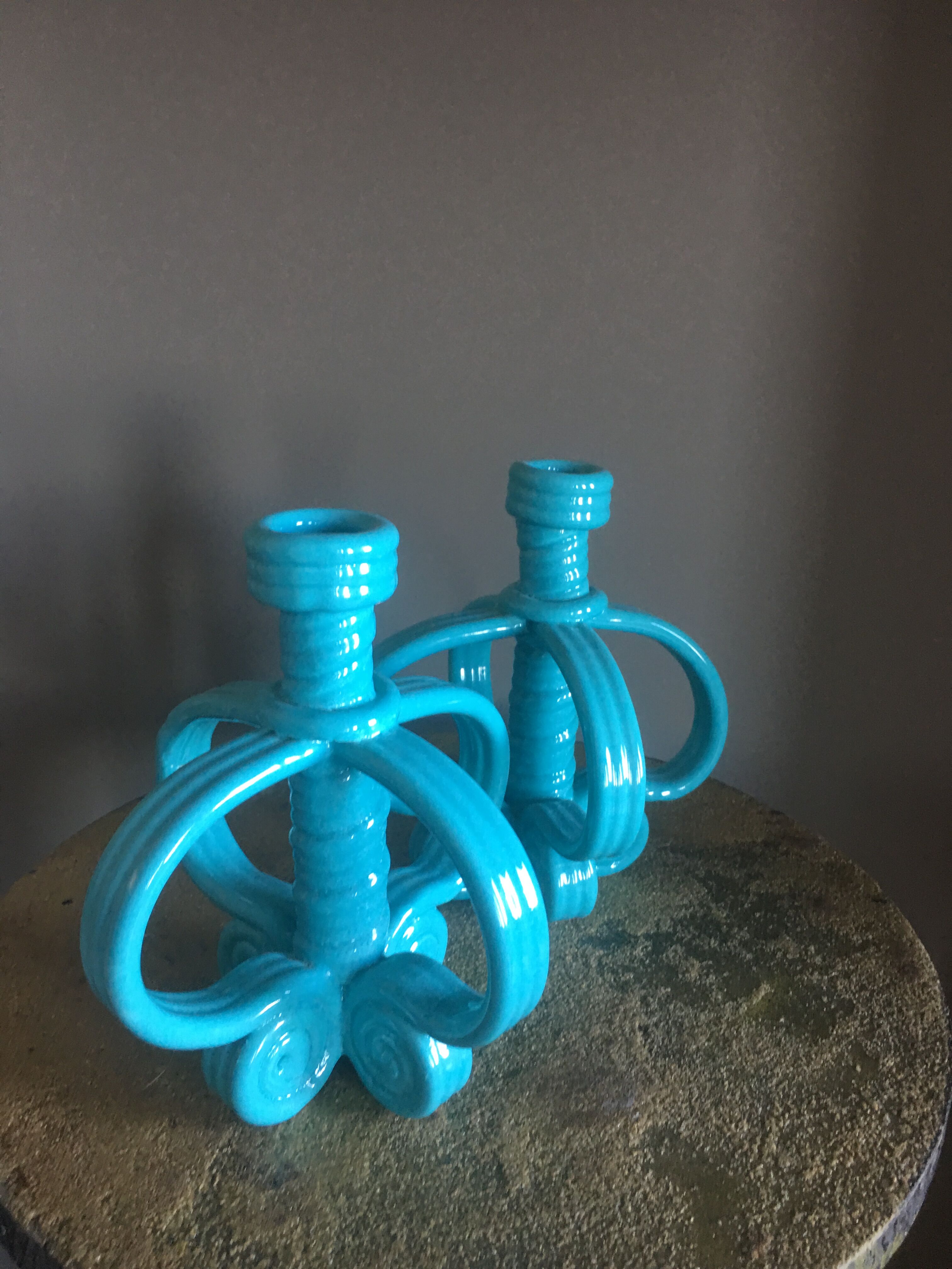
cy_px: 634
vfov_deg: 61.7
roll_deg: +0.1
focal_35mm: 29
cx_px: 476
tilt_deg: -19.9
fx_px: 1063
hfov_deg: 48.2
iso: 50
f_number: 2.2
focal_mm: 4.15
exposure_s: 1/17
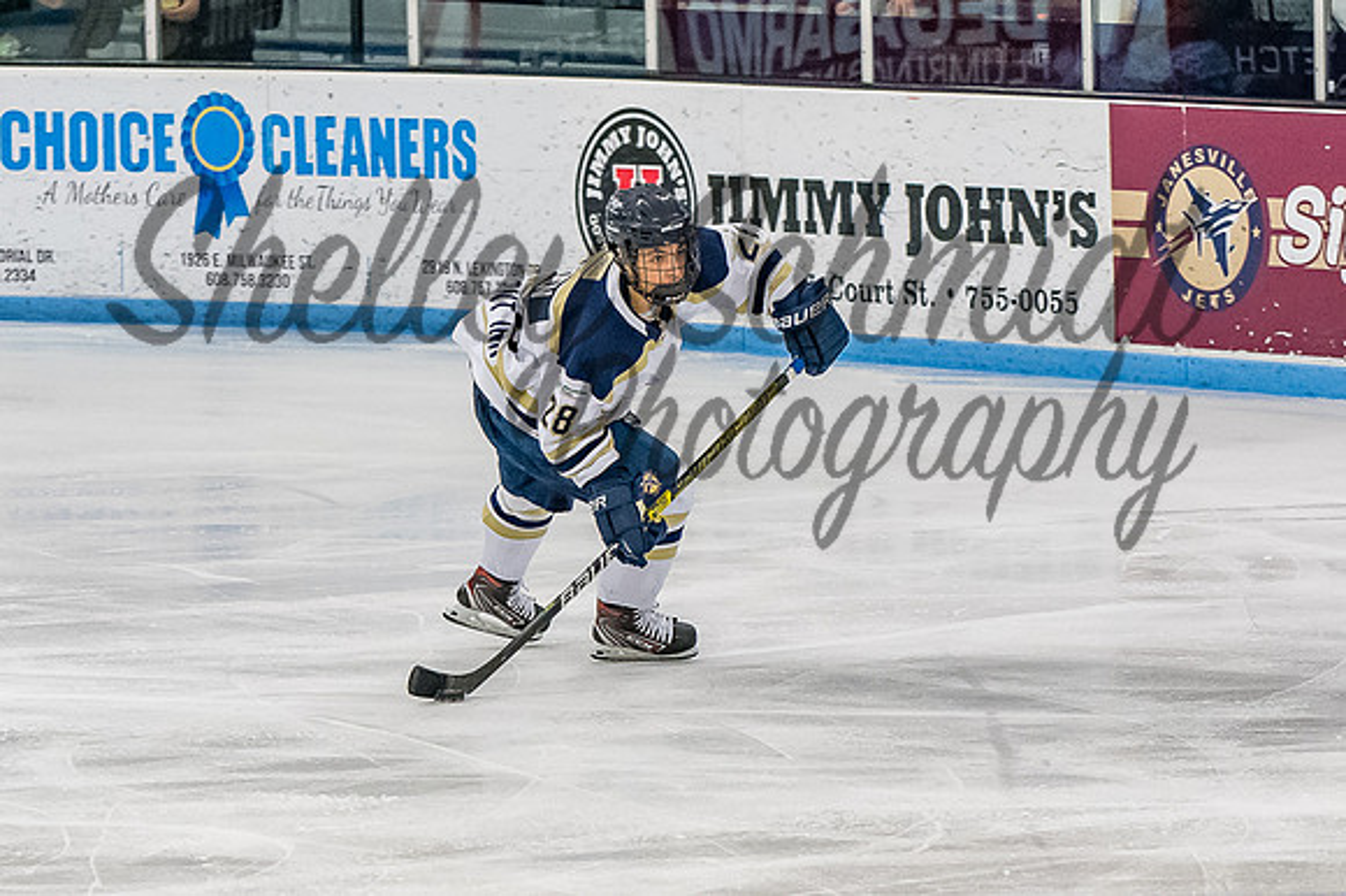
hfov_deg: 6.2
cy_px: 551
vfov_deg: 4.1
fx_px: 12424
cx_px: 572
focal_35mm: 332
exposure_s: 1/800
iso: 2500
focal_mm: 120
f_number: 3.5
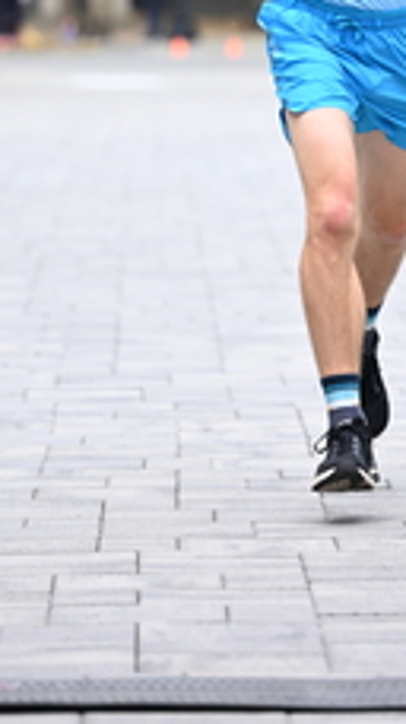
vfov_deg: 6.3
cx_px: 360
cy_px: 83
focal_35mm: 341
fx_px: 6536
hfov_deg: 3.6
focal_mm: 135
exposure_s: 1/1250
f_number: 2.8
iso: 1250
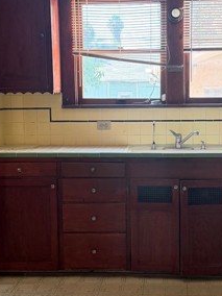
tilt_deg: -5.3
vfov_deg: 35.5
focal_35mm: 54
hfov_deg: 27.0
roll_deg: +1.0
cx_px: 134
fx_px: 462
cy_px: 128
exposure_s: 1/120
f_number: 1.78
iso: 400
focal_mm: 6.76
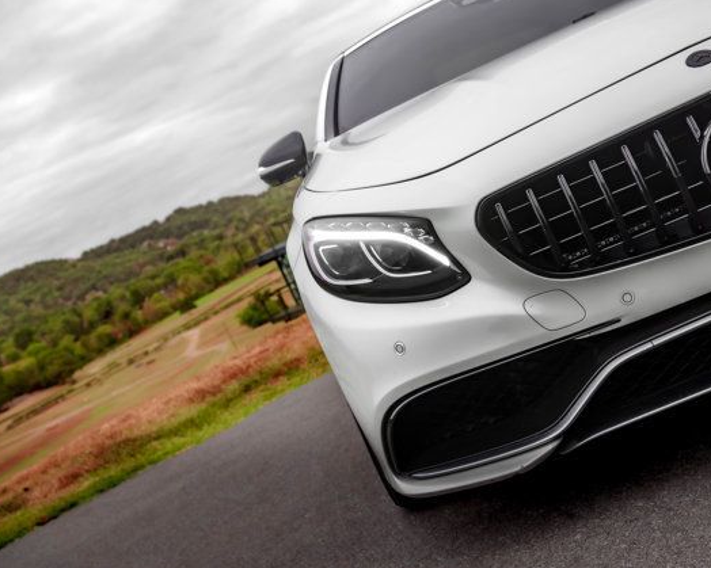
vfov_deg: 27.6
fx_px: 1157
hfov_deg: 34.1
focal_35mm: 55
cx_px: 415
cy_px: 284
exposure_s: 1/400
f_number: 6.3
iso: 640
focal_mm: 48
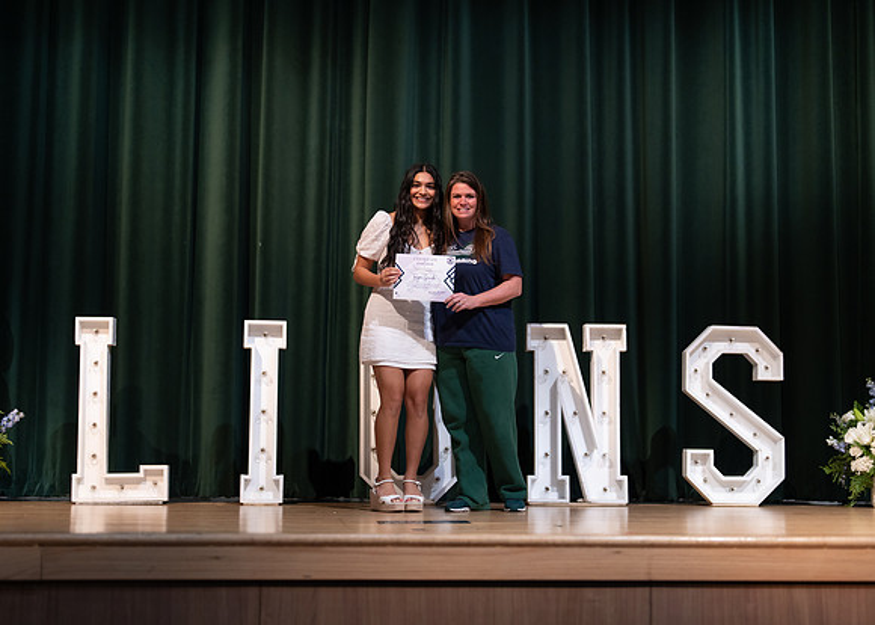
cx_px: 438
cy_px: 312
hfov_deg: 35.7
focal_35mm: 55
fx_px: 1357
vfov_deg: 25.9
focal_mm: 50
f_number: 1.2
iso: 640
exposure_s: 1/320
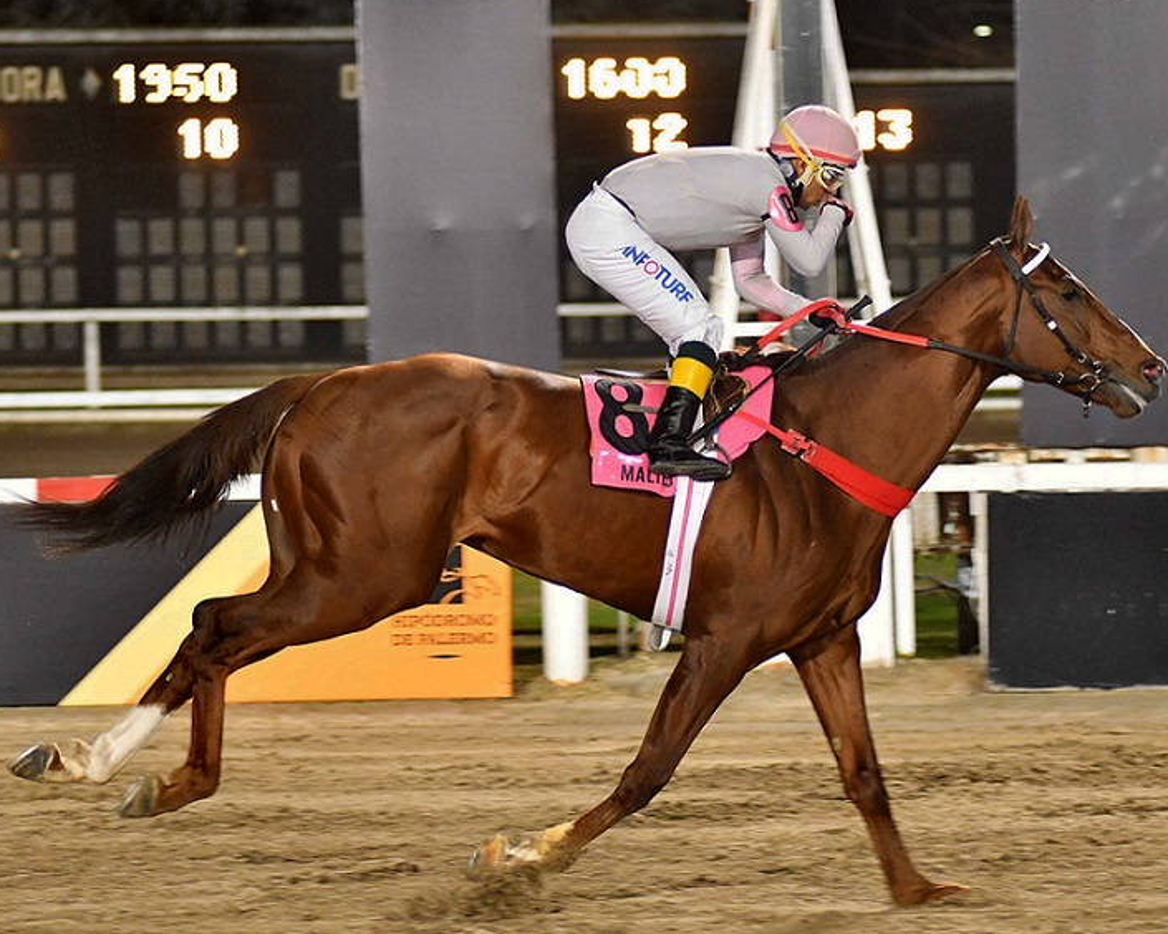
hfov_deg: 9.4
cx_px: 709
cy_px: 493
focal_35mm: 205
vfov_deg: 7.5
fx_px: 7086
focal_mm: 110
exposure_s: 1/640
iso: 3200
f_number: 4
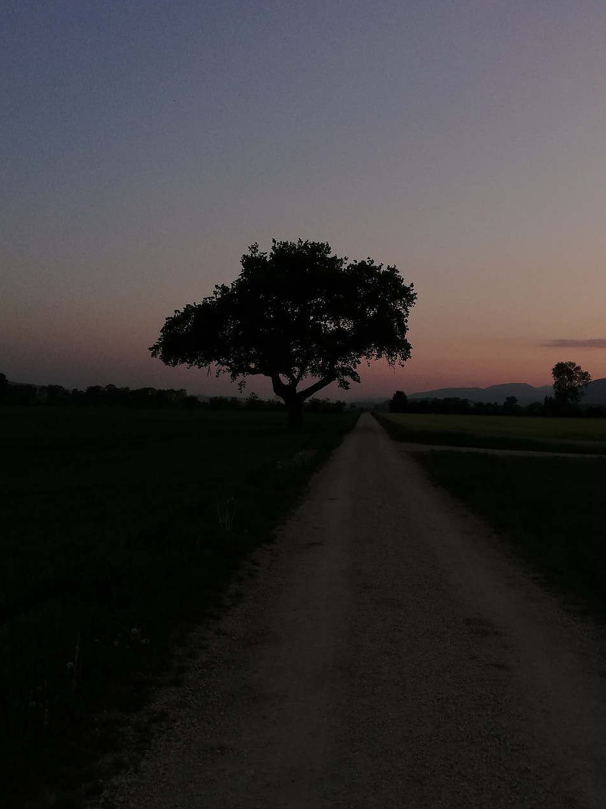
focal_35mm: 33
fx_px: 771
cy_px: 412
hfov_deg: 42.7
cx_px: 373
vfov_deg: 55.4
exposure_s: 1/800
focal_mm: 3.81
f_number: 2.2
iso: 100
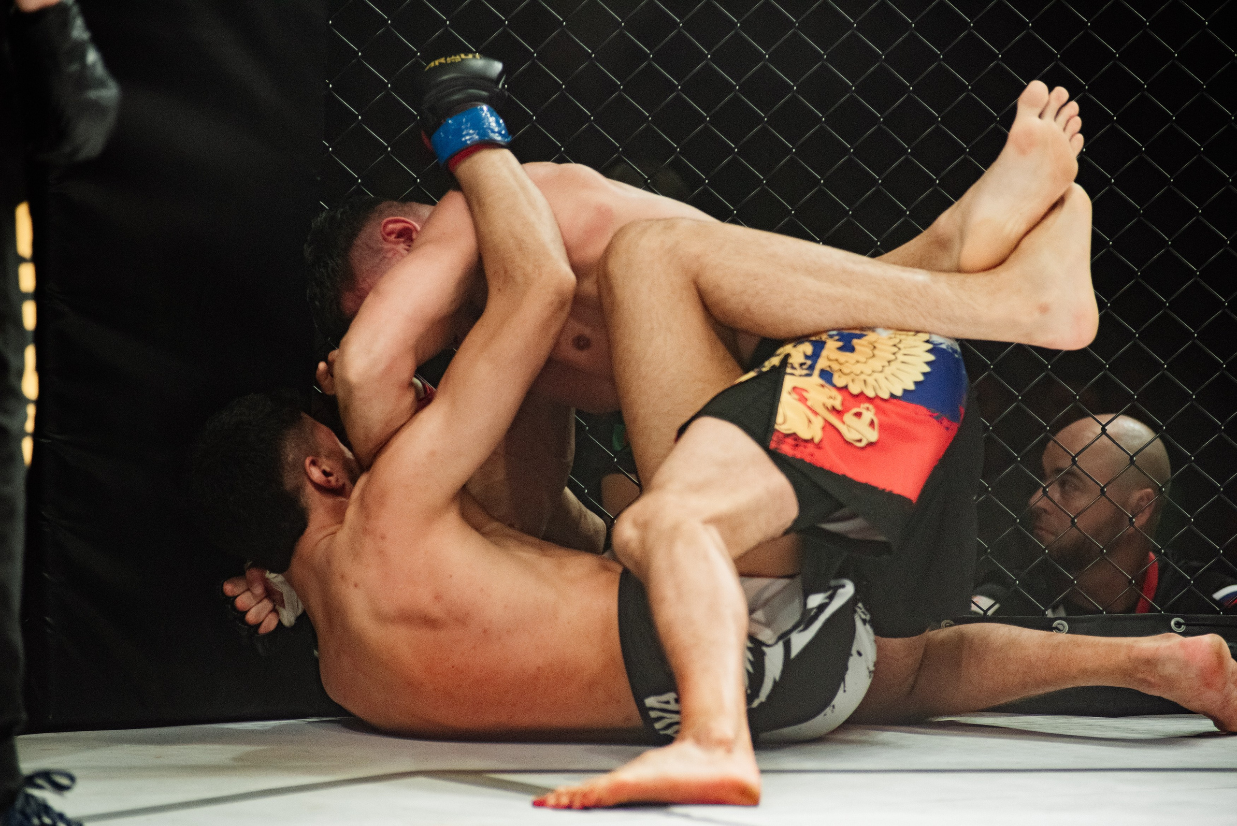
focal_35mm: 160
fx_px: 5500
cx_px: 618
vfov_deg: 8.6
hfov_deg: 12.8
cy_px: 413
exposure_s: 1/640
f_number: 4
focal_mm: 160
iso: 2000
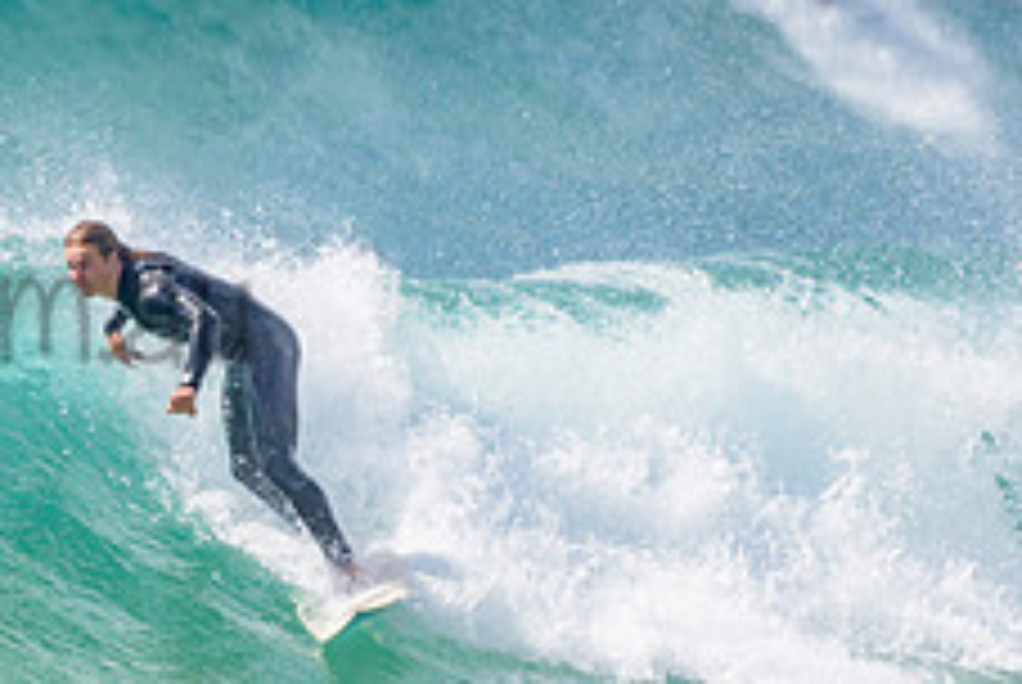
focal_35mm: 1565
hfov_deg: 1.3
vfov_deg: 0.9
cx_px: 70
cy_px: 337
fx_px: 44485
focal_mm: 500
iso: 140
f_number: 5.6
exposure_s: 1/2000
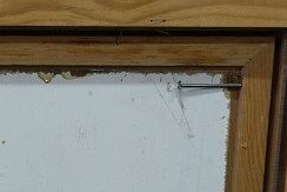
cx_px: -173
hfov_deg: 12.7
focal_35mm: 151
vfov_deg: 8.8
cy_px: 336
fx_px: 1204
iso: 640
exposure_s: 1/27
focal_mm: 19.2
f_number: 4
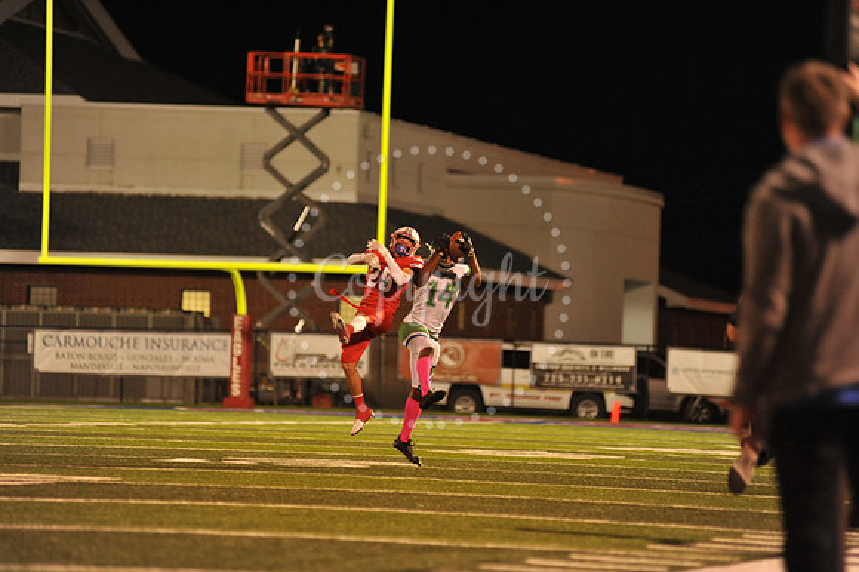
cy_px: 286
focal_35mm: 200
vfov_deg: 6.9
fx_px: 4769
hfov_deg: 10.3
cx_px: 430
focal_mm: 200
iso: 2000
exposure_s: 1/200
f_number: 2.8
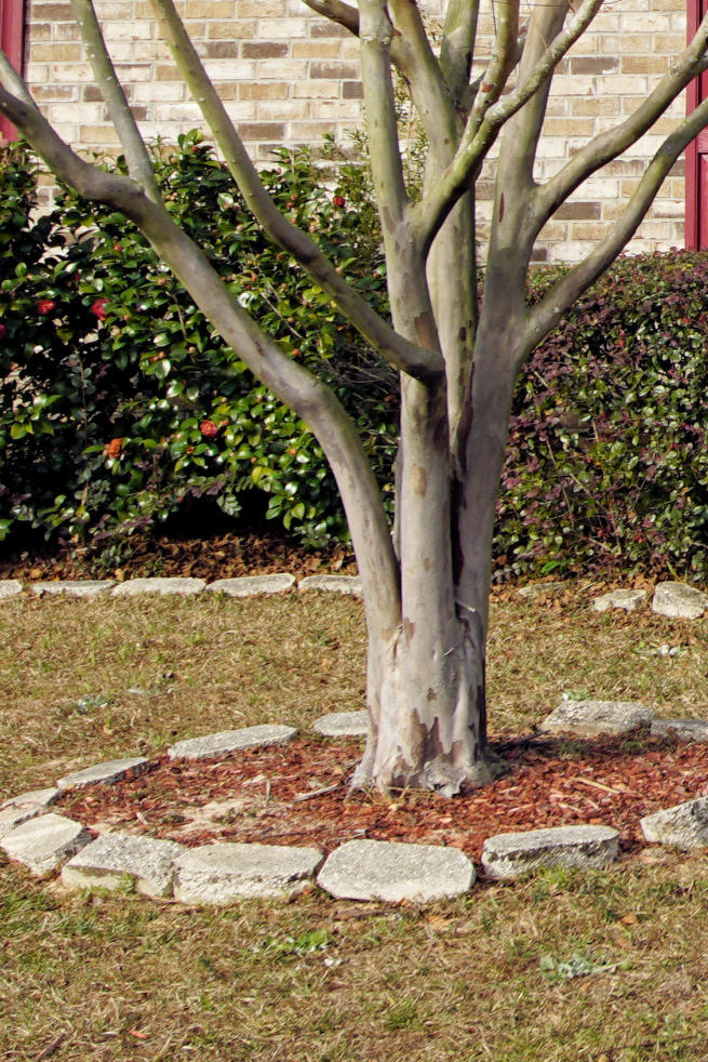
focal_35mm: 110
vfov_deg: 18.2
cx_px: 1518
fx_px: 3244
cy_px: 35
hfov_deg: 11.1
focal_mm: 24
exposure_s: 1/100
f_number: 9
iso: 100
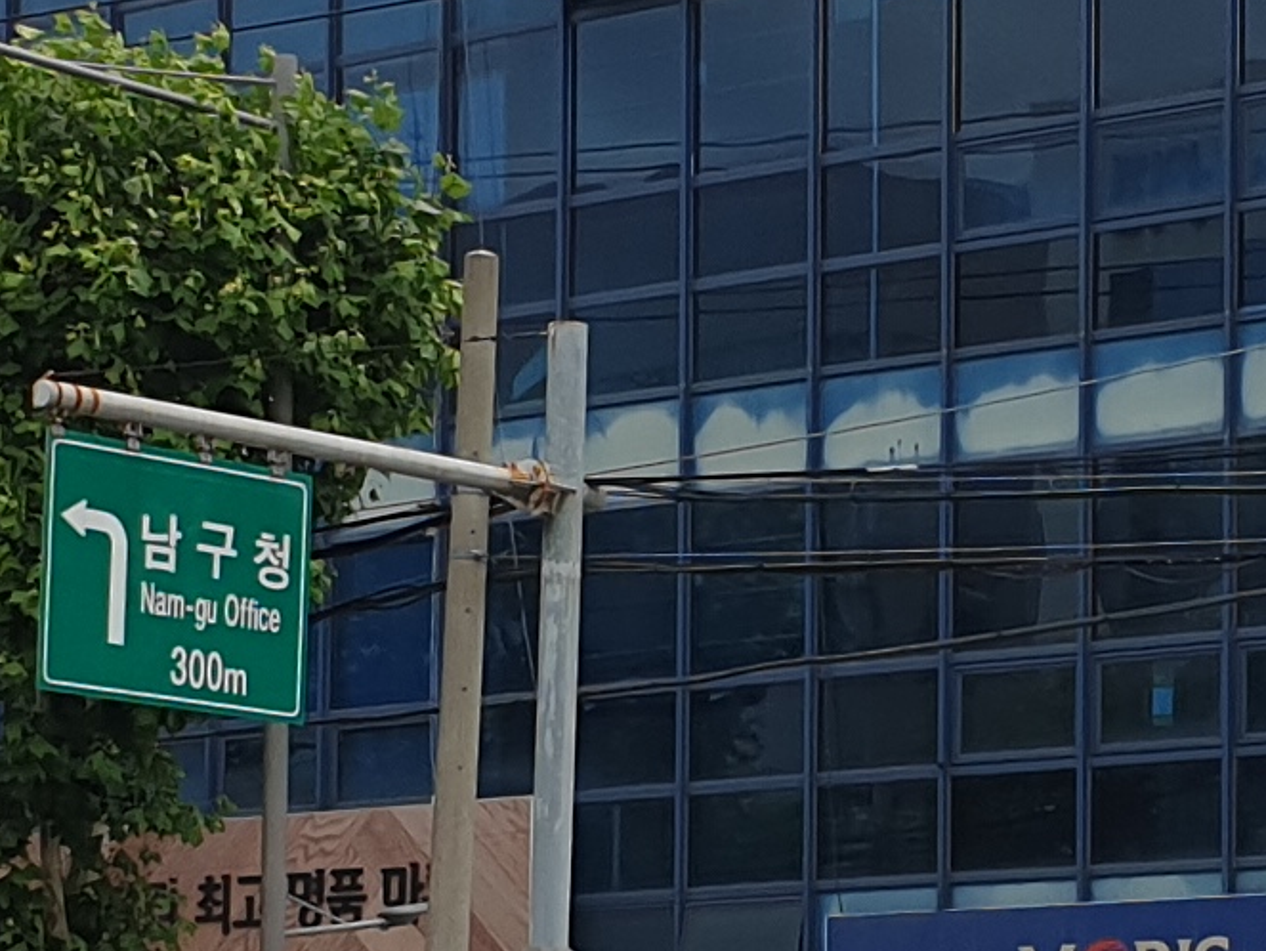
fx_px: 5782
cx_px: 1134
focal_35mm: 158
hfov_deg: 12.4
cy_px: 666
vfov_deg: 9.4
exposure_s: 1/2114
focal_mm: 4.3
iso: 50
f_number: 2.4
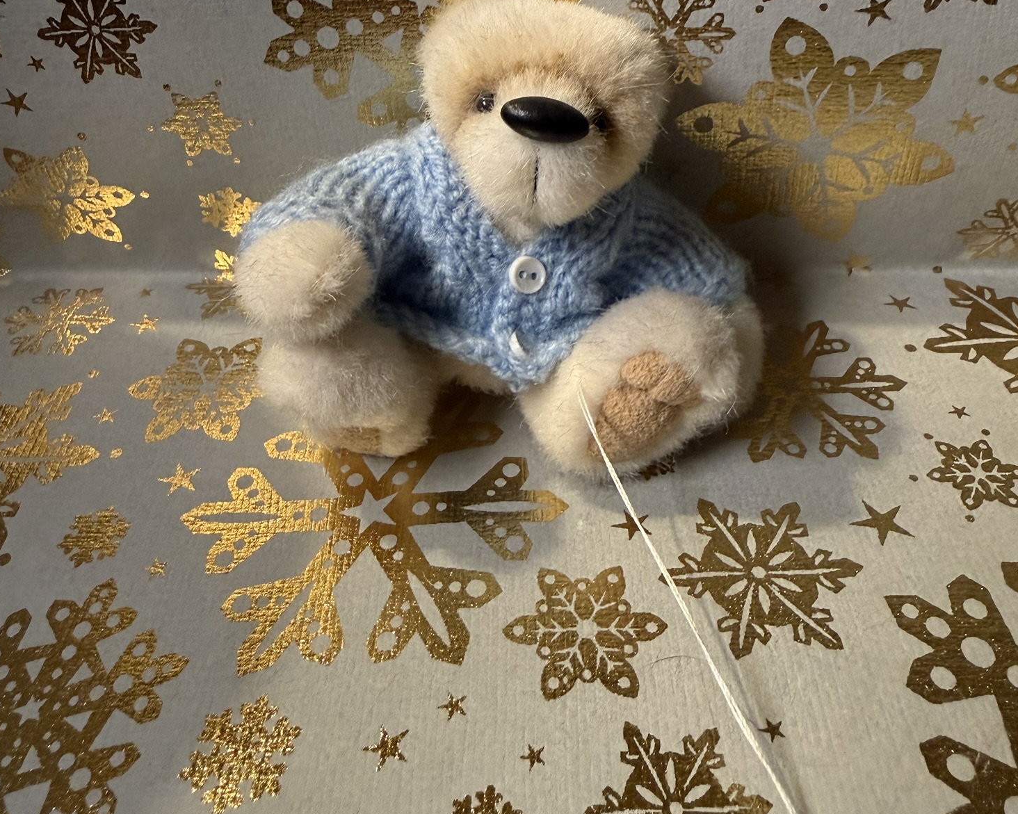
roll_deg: +2.0
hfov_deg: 55.7
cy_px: 245
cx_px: 506
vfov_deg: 44.8
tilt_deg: -31.2
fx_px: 964
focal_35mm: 32
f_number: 2.2
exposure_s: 1/60
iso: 400
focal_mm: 2.22
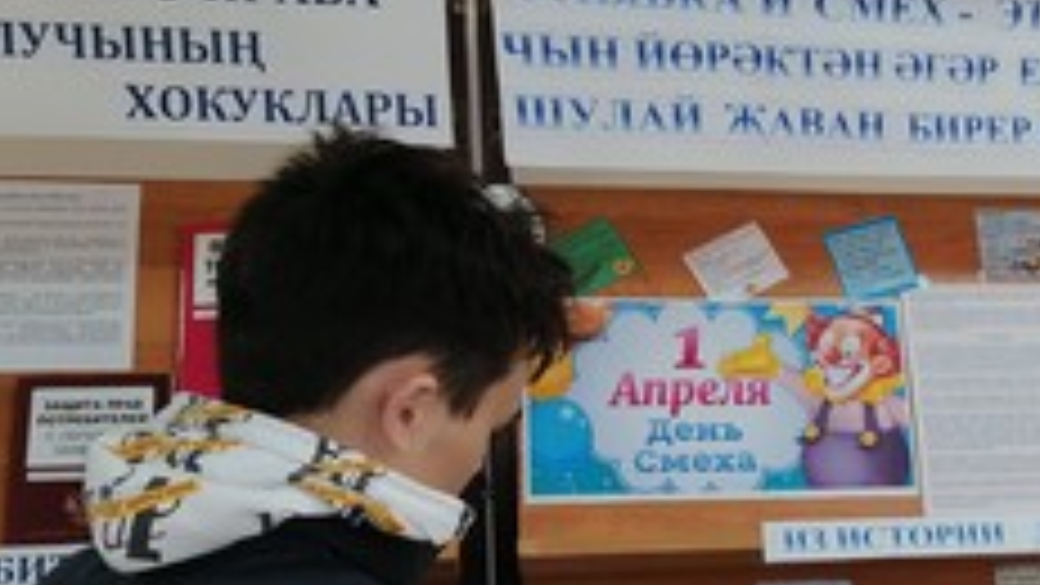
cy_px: 513
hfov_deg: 39.1
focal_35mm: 51
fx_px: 1407
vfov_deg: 23.0
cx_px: 824
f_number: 1.8
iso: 64
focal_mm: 5.3
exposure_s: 1/33.3
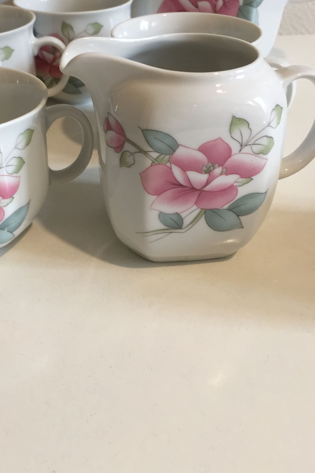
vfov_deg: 49.3
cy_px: 192
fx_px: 512
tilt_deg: -32.1
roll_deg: +2.0
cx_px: 93
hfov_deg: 33.8
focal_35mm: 39
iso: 100
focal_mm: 4.15
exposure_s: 1/33
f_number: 2.2
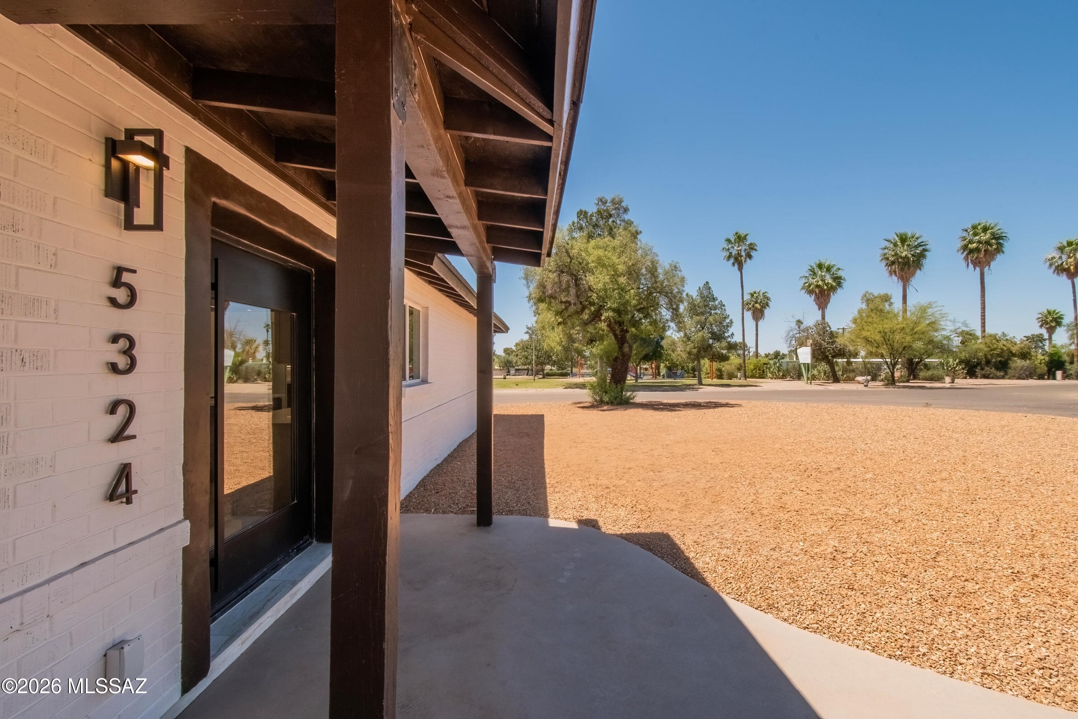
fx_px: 449
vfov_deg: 77.3
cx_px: 539
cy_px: 360
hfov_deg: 100.4
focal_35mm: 15
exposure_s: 1/30
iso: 200
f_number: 22
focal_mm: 10
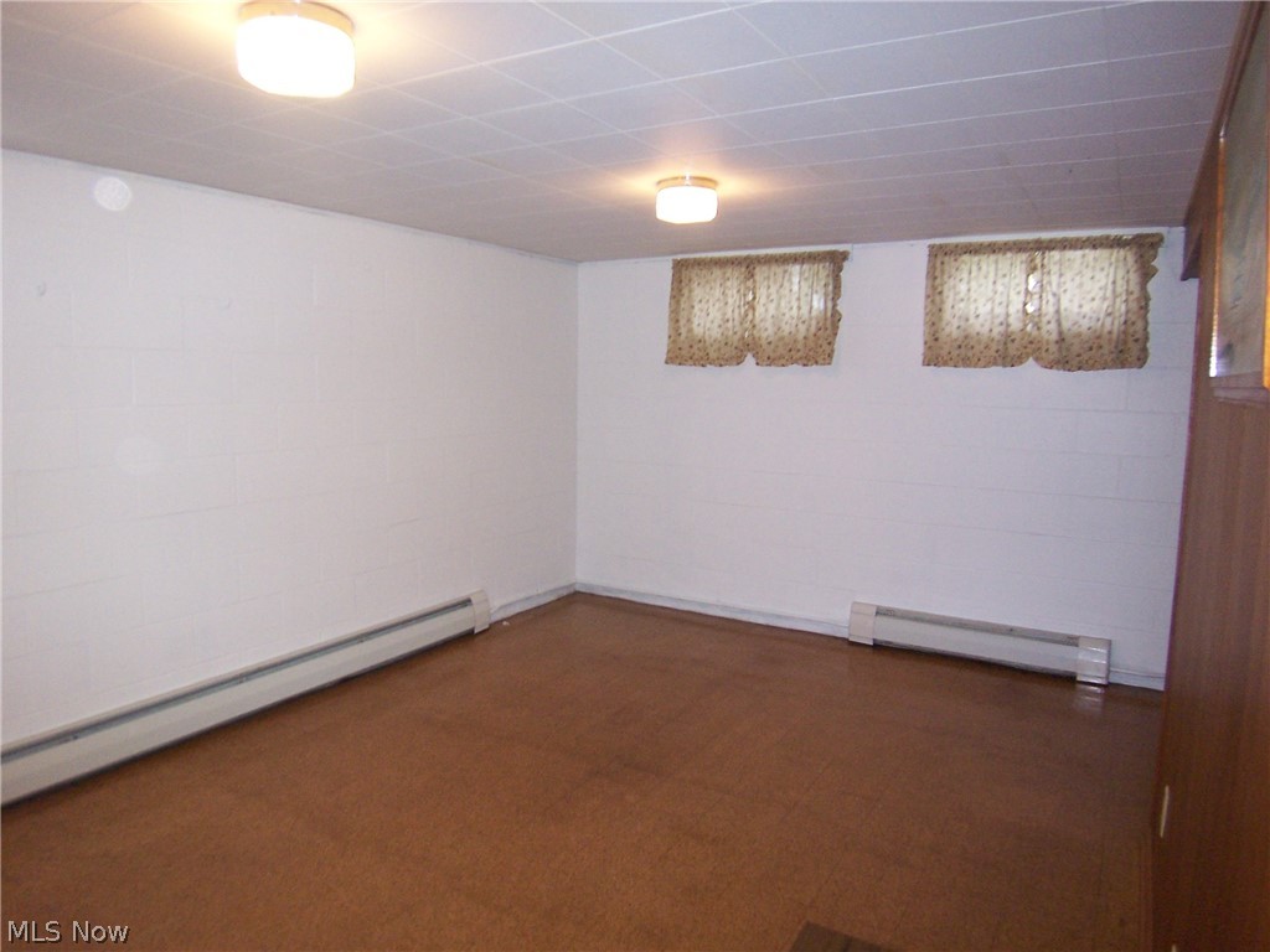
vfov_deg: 58.9
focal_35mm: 23
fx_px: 844
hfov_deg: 73.9
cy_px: 476
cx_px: 635
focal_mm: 3.8
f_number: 2.8
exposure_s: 1/30
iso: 200
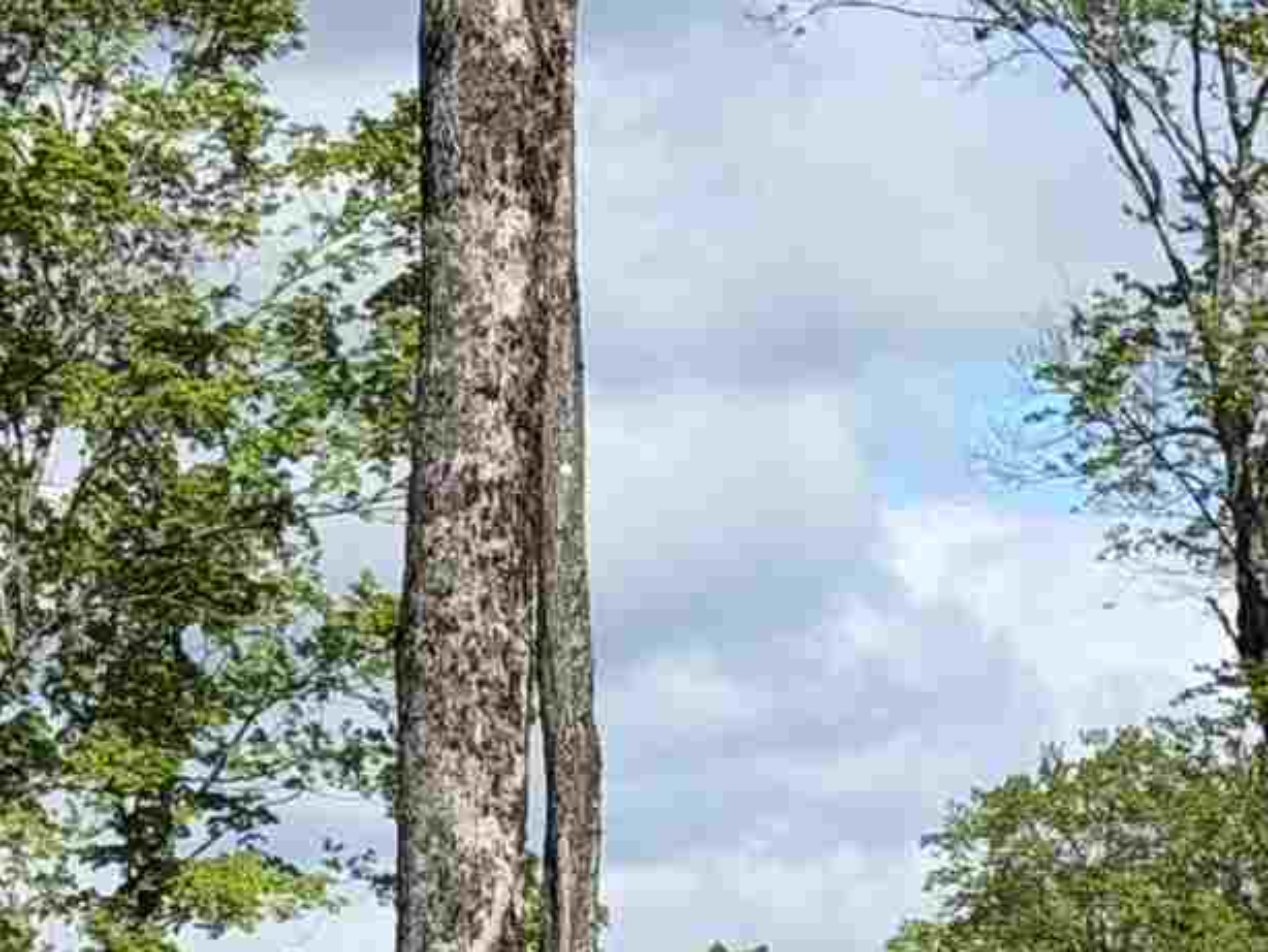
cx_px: 1351
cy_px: 2080
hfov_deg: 8.2
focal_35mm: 240
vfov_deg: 6.0
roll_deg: +2.5
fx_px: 8795
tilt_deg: -5.4
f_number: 1.78
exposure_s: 1/4587
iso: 64
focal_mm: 6.76
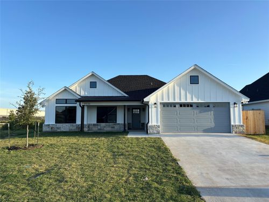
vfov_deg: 53.1
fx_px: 202
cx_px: 134
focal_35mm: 26
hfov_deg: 67.3
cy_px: 101
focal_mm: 5.96
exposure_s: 1/1437
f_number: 1.6
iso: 50
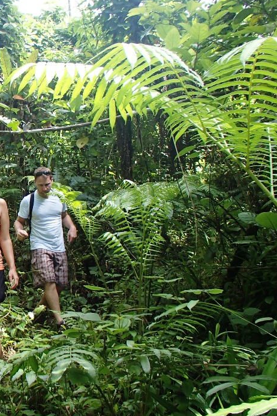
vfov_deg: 45.4
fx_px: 497
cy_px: 195
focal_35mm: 43
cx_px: -21
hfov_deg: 28.5
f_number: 3.9
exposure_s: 1/160
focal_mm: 5
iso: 100
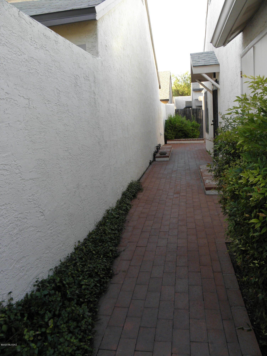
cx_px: 134
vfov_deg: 63.4
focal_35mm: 28
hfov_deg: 49.7
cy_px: 178
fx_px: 288
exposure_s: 1/100
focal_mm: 5
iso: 100
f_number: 3.5
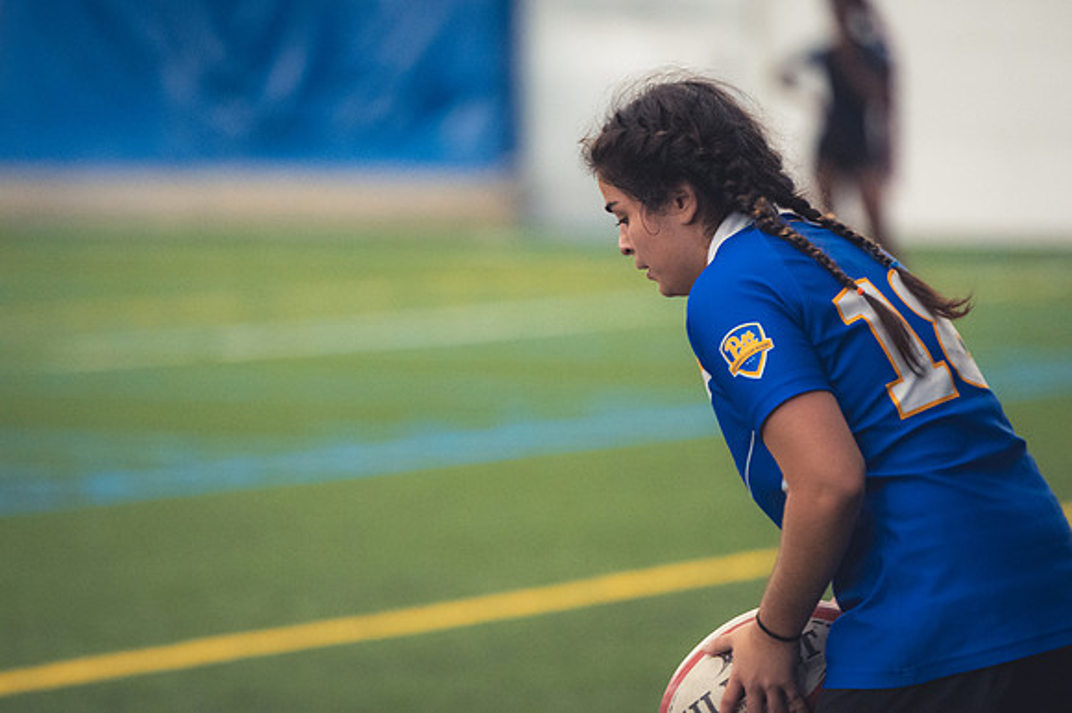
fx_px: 8928
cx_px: 536
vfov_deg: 4.6
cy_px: 356
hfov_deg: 6.9
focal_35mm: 300
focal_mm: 200
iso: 4000
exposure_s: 1/320
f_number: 2.8
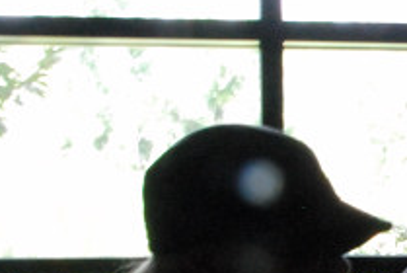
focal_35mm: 138
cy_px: 276
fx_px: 1562
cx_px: 567
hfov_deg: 14.1
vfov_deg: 9.9
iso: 1600
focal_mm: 24
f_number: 27
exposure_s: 1/10
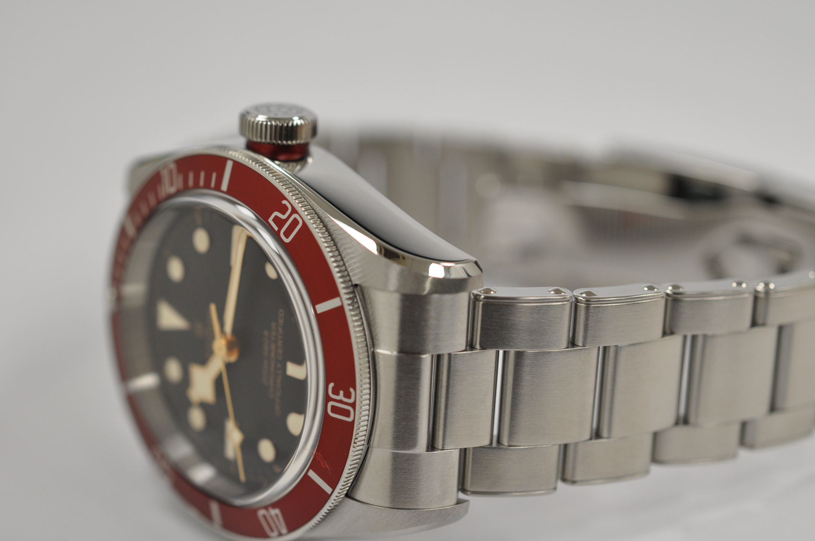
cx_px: 408
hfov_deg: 22.6
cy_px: 270
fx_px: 2035
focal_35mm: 90
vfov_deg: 15.2
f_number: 5.6
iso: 720
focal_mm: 60
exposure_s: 1/125
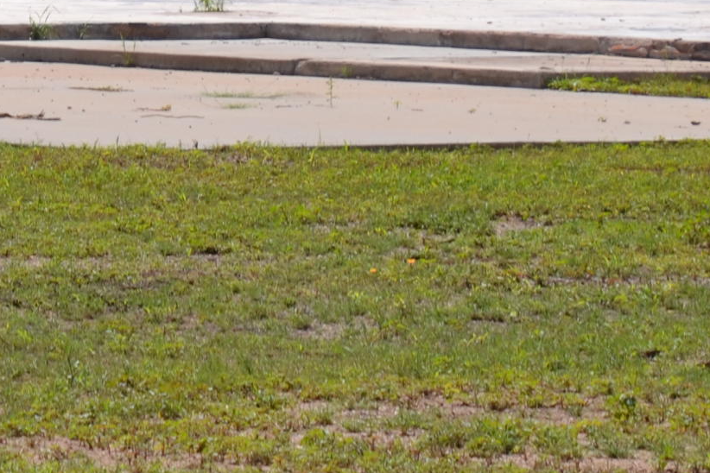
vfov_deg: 3.1
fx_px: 8638
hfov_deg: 4.7
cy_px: -213
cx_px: -574
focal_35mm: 438
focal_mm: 80
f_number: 9
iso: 100
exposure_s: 1/320
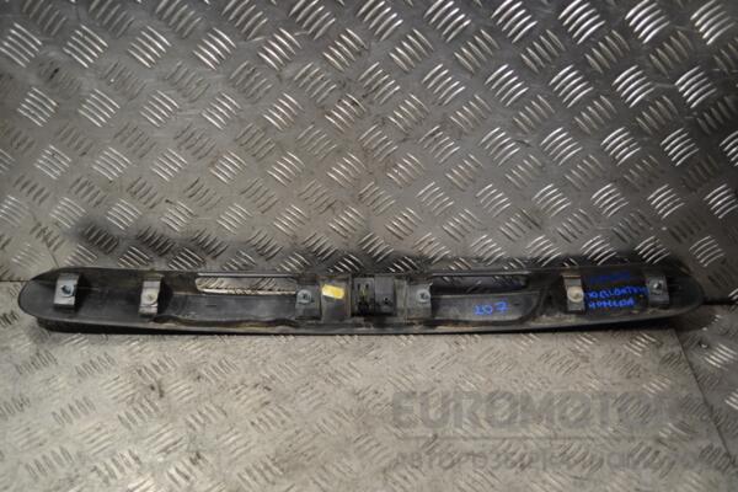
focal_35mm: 36
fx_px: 738
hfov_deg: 53.1
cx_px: 369
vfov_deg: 36.9
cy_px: 246
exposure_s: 1/30
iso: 100
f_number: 4
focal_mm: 24
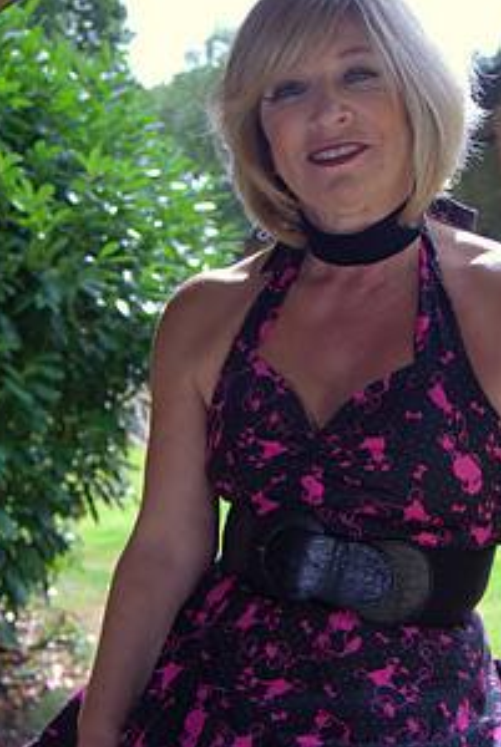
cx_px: 300
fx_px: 1310
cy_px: 473
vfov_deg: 31.7
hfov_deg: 21.6
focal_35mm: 63
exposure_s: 1/200
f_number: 4.5
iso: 100
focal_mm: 28
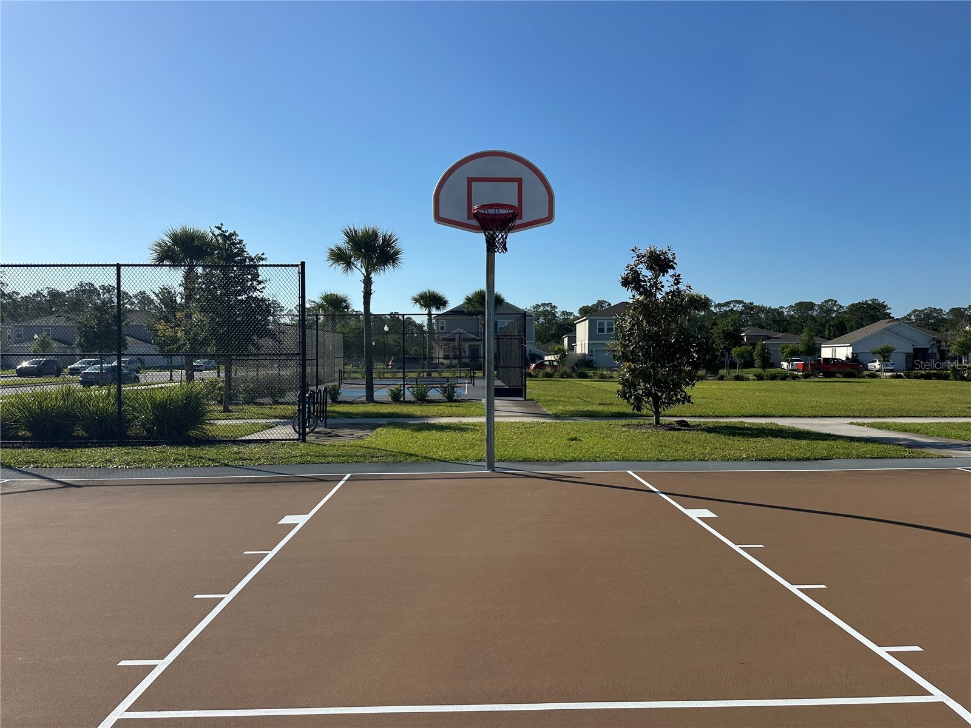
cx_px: 486
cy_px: 364
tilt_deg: -0.5
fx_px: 673
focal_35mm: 24
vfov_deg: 56.8
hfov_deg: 71.6
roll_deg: +0.1
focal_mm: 6.86
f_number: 1.78
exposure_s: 1/7042
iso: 80
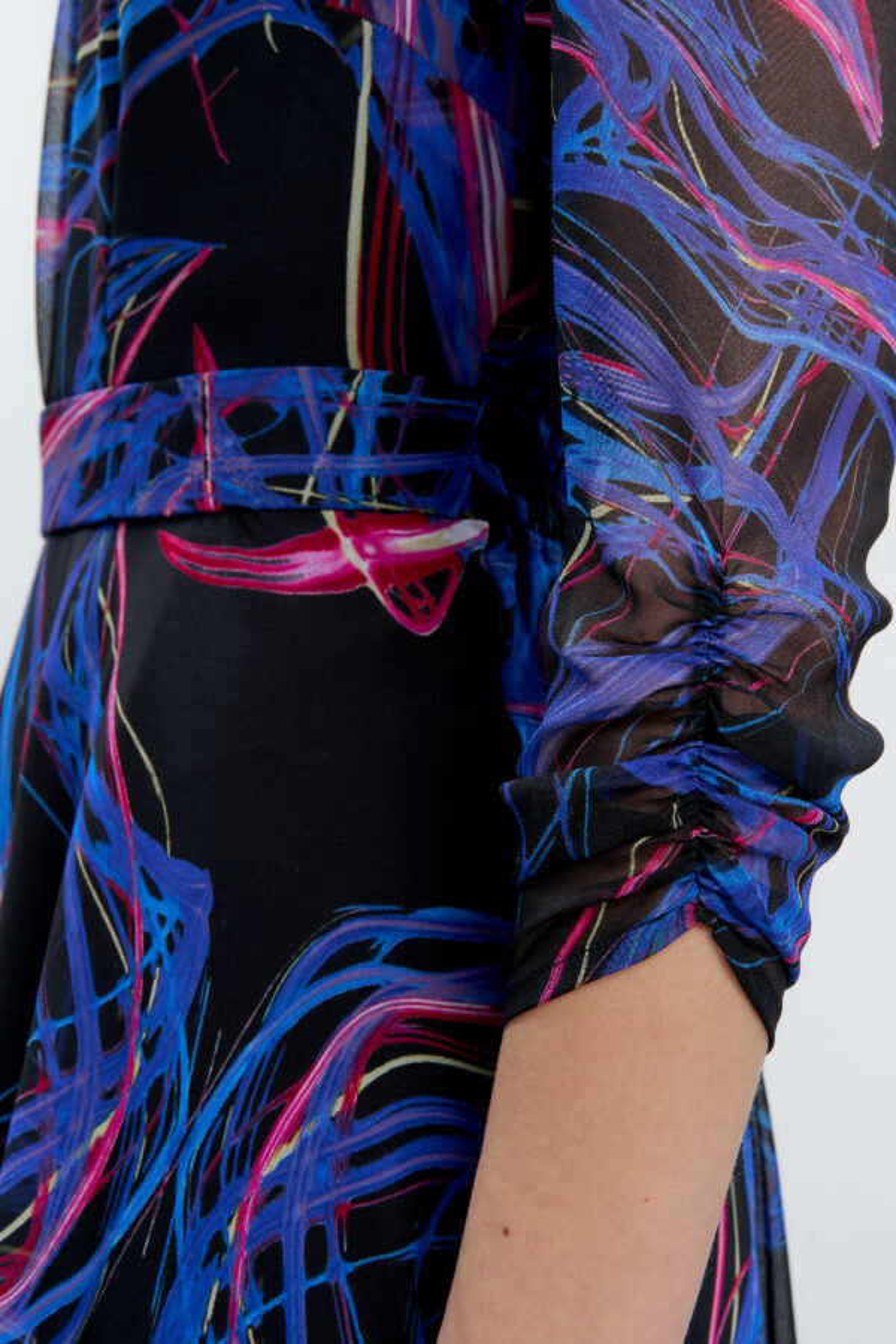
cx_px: 448
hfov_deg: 31.2
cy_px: 672
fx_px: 1605
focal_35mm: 43
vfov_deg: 45.4
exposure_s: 1/160
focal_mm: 43
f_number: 10
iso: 100
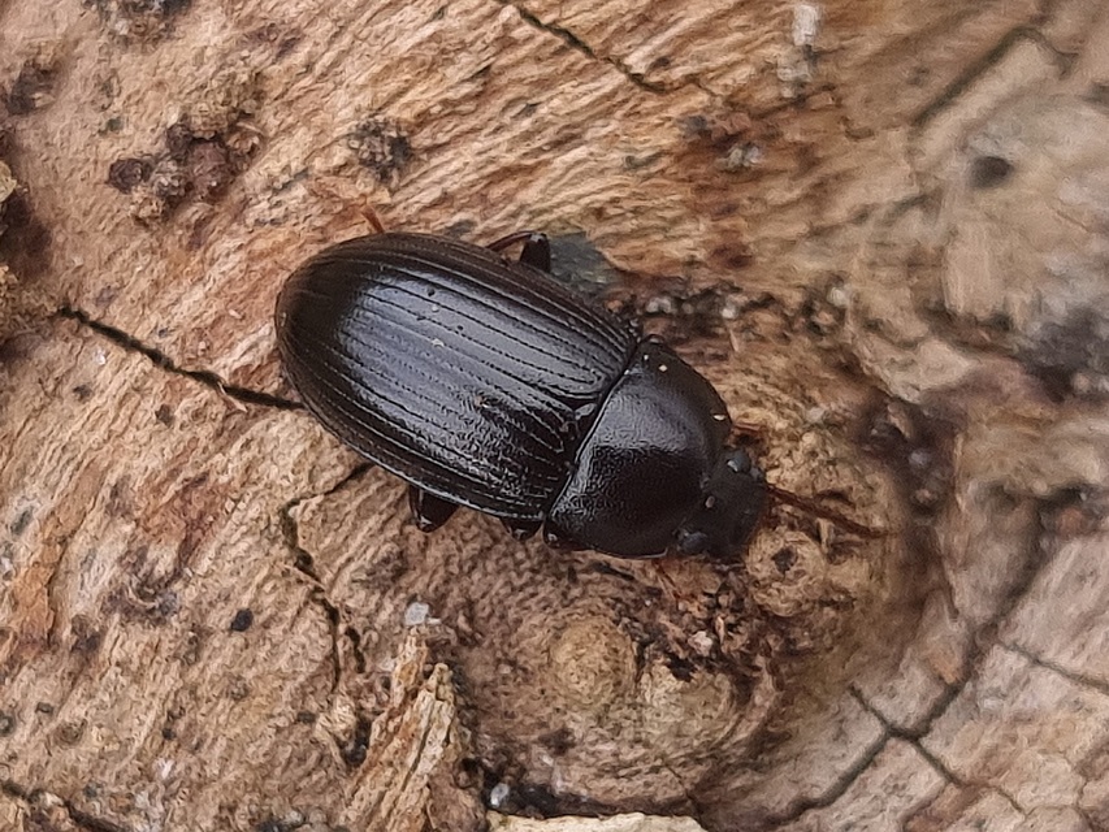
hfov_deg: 67.3
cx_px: 554
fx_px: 833
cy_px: 416
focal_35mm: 26
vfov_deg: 53.1
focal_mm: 5.4
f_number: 1.8
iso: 64
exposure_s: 1/100
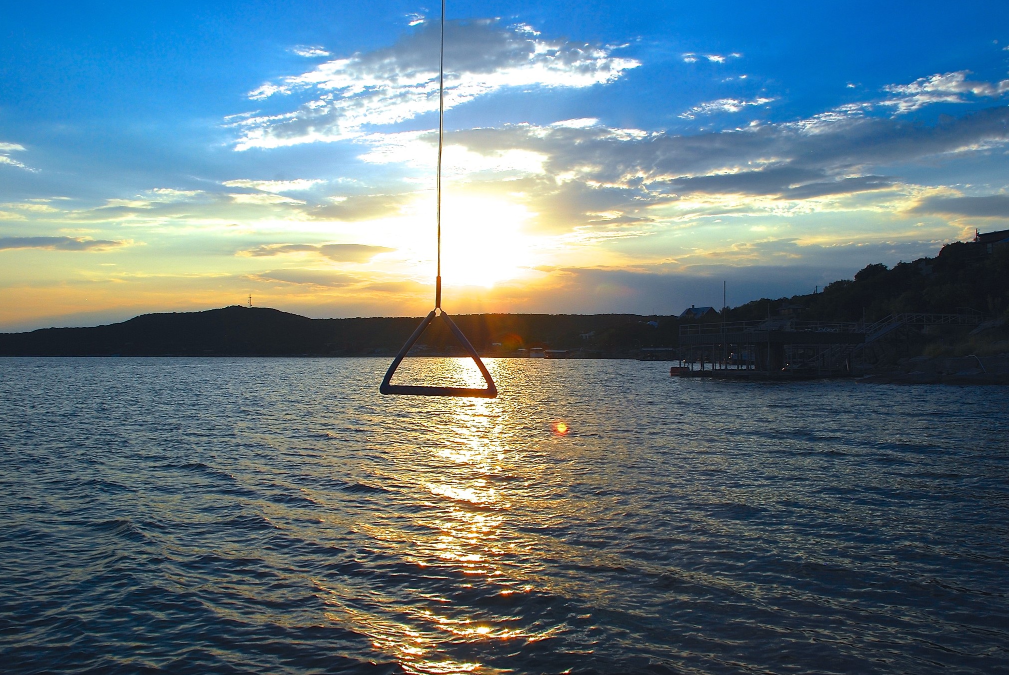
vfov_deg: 45.1
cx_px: 517
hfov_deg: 63.6
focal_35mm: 29
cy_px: 329
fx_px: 814
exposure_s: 1/200
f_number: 11
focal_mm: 18
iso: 100
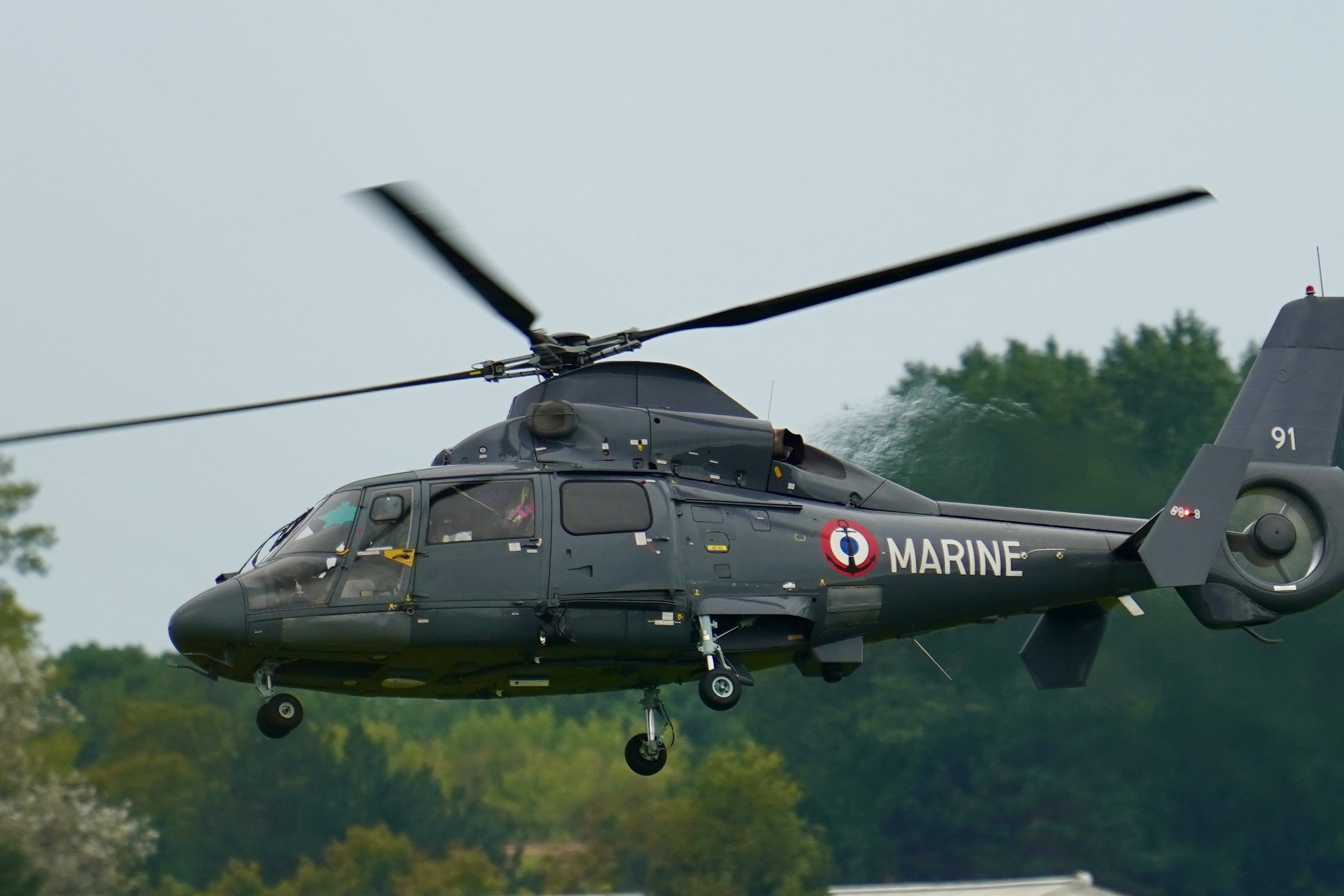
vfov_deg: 1.9
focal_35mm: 712
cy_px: 488
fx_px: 26581
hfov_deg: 2.9
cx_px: 641
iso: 320
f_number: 6.3
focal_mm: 600
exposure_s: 1/500
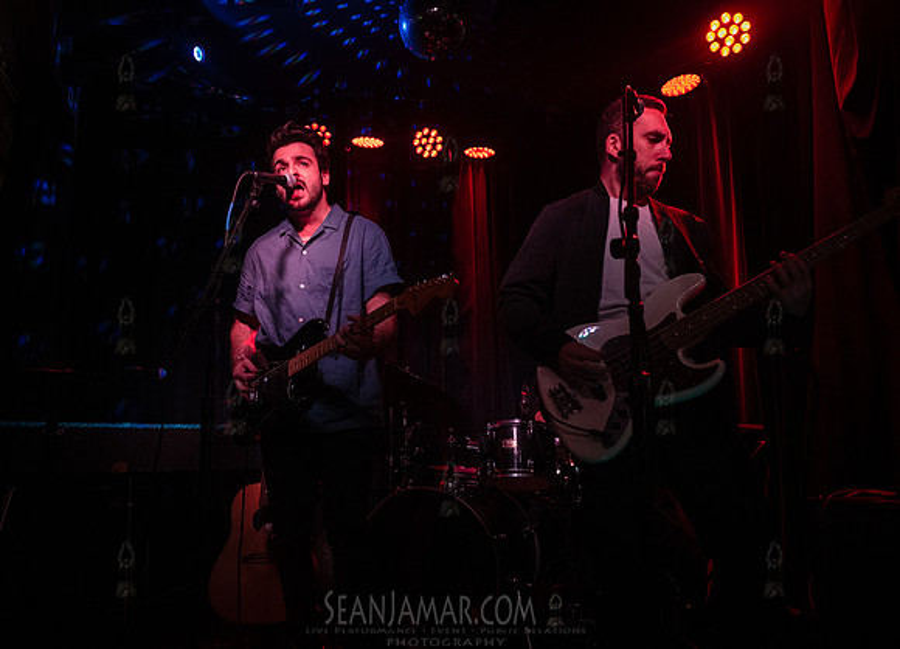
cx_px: 392
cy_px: 328
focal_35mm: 27
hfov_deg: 65.8
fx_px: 692
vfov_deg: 50.2
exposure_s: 1/320
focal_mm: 24
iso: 8000
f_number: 3.5
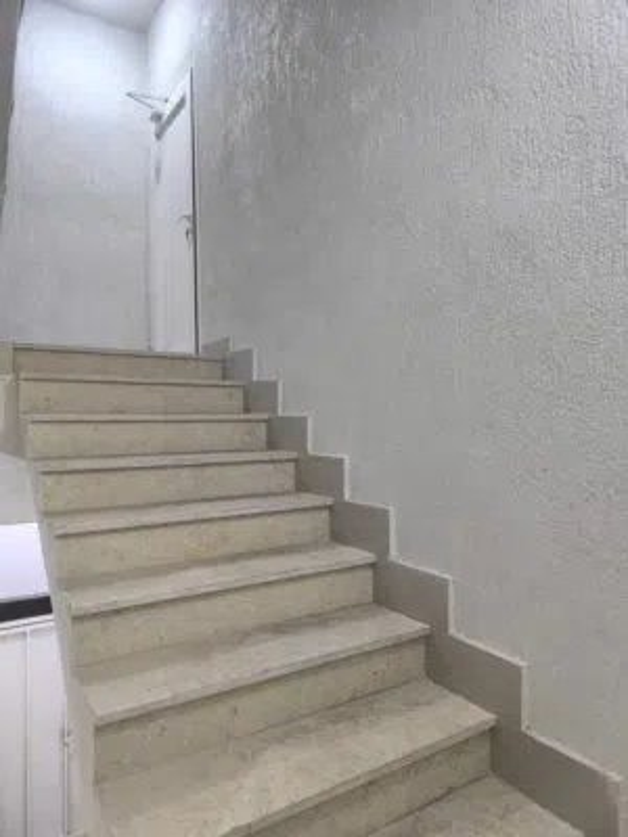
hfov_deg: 58.9
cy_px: 418
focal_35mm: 23
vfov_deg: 73.9
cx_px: 314
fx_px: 556
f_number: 1.65
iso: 640
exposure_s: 1/100
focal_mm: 6.14
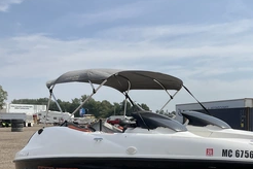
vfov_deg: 27.0
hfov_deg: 39.7
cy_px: 133
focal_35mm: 49
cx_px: 177
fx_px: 344
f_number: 1.8
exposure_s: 1/2667
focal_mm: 3
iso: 25
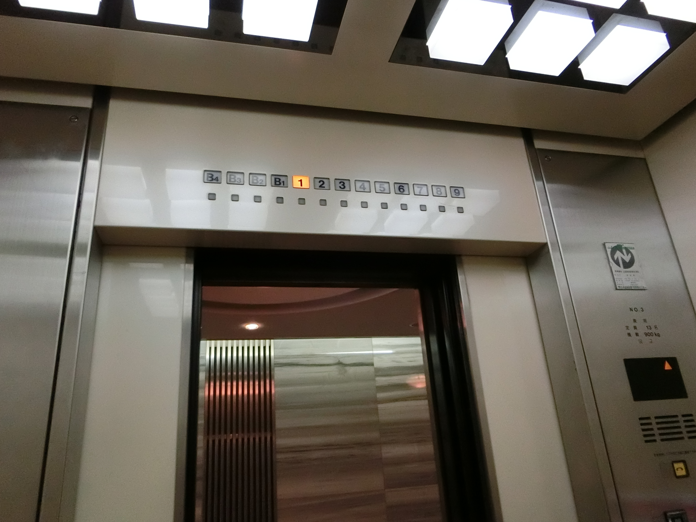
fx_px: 503
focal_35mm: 25
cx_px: 348
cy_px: 261
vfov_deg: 54.9
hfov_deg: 69.4
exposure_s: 1/160
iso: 800
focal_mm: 4.5
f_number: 3.5
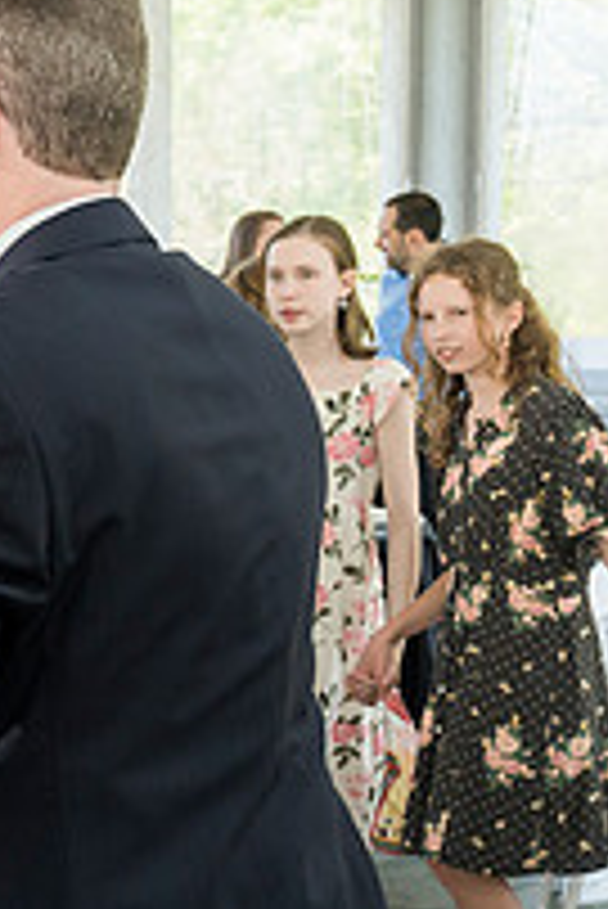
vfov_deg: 22.8
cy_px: 583
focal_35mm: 89
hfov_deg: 14.0
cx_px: -414
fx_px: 2251
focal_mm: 31
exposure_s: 1/200
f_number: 5
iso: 1250
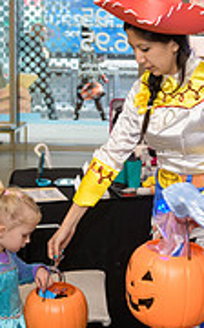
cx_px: 153
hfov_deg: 16.4
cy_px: 76
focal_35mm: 79
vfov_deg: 25.8
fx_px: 705
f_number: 3.2
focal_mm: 24
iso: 800
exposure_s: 1/125
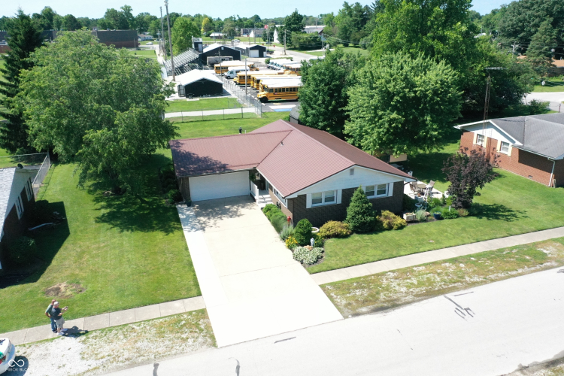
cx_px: 282
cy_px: 188
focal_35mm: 28
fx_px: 439
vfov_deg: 46.4
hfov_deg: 65.5
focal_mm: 10.26
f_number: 3.5
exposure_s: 1/8000
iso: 1600
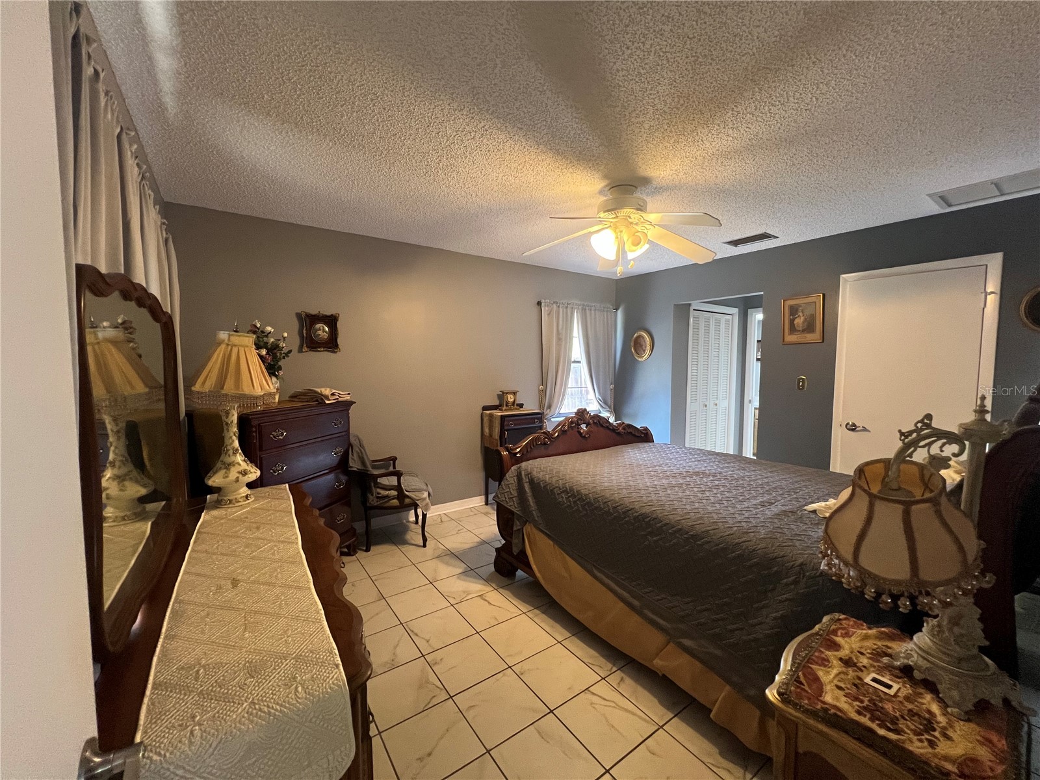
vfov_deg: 89.9
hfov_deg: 106.2
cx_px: 520
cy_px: 390
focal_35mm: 13
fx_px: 391
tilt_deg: -4.5
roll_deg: -0.4
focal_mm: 1.57
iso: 320
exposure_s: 1/60
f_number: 1.8
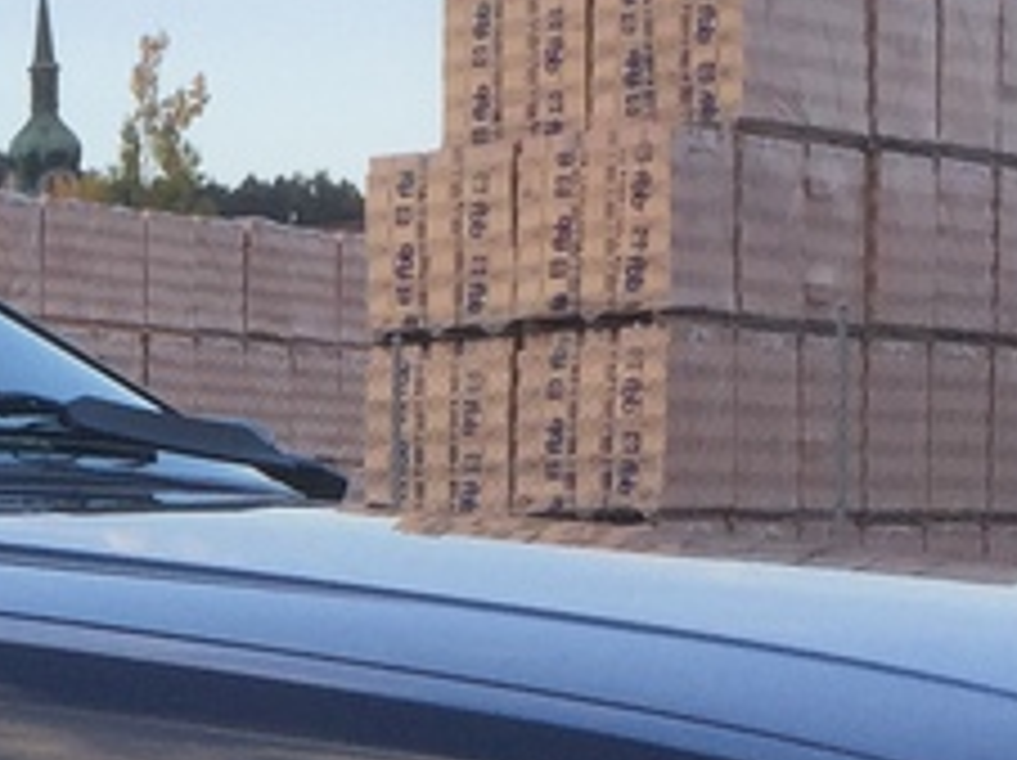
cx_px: -482
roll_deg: +0.7
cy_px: 1165
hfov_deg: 12.3
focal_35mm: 154
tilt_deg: -8.7
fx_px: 4520
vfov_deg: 9.3
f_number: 2.2
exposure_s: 1/488
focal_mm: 4.15
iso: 32
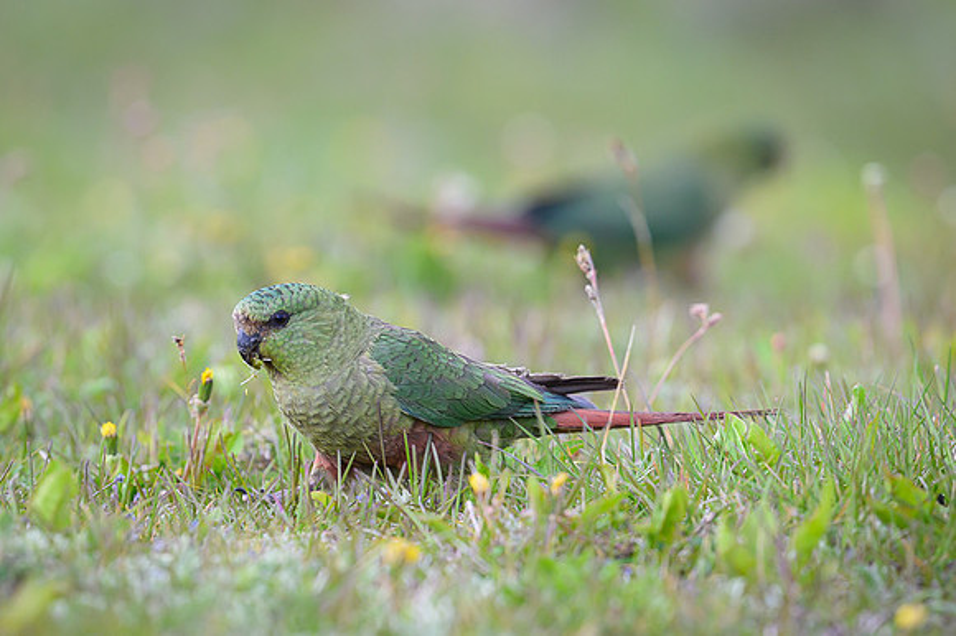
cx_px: 475
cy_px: 372
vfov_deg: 2.6
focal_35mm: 531
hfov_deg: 3.9
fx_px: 14087
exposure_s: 1/1000
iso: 800
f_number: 4
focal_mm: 400
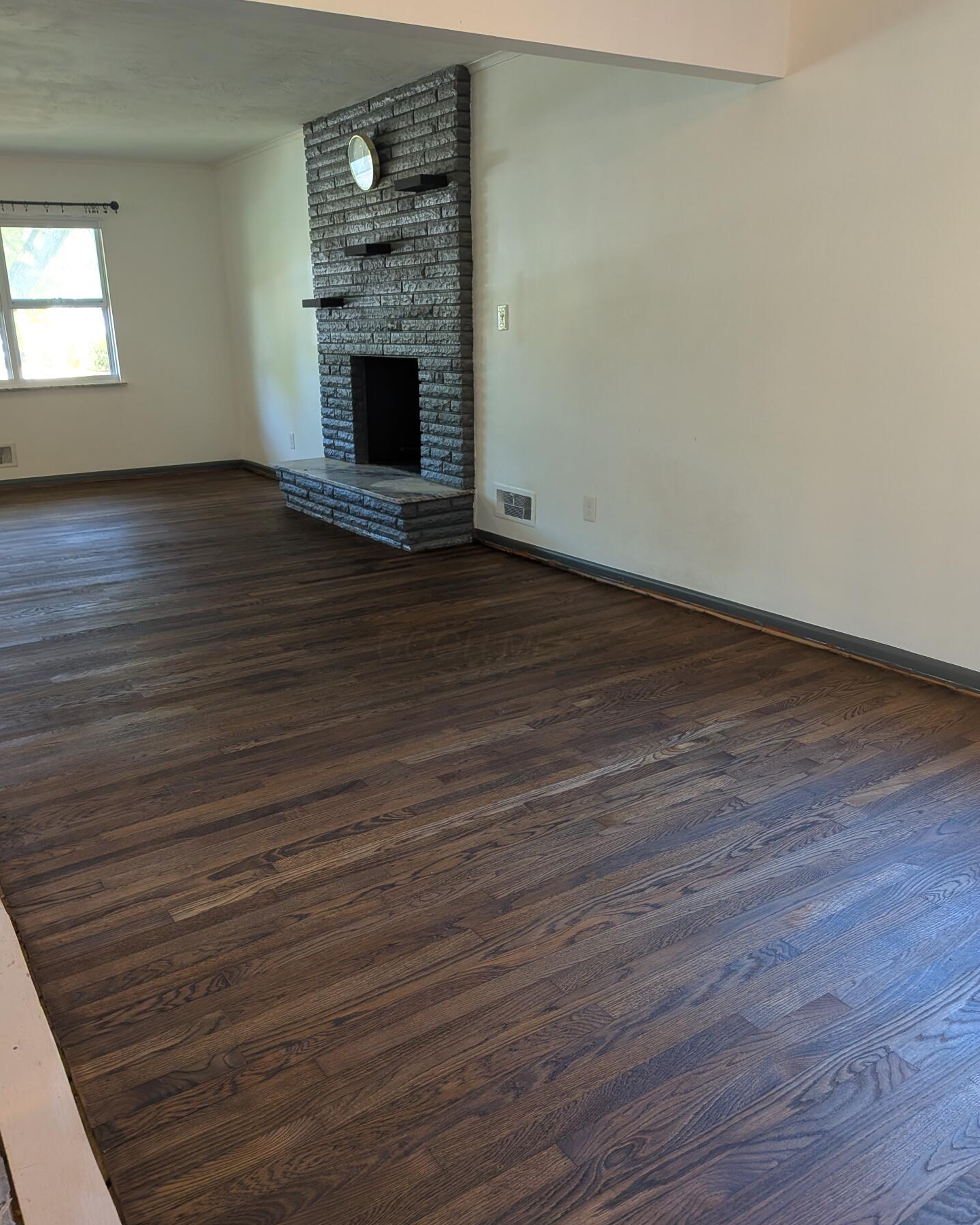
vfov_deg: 66.0
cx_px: 478
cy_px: 646
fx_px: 942
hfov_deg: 54.9
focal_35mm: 26
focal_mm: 4.53
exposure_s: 1/25
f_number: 1.7
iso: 69
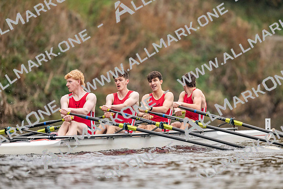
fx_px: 4718
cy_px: 94
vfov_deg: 2.3
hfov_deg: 3.4
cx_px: 142
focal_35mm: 600
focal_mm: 600
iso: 3600
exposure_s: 1/2500
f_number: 4
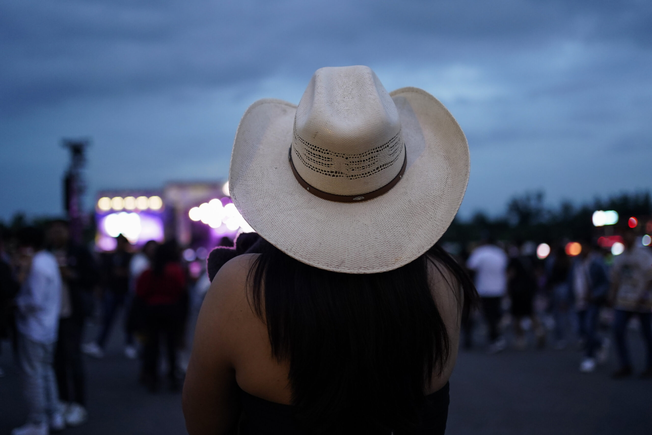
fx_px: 634
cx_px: 326
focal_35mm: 35
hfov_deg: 54.4
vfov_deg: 37.8
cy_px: 218
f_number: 2
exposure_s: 1/250
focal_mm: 35
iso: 1600
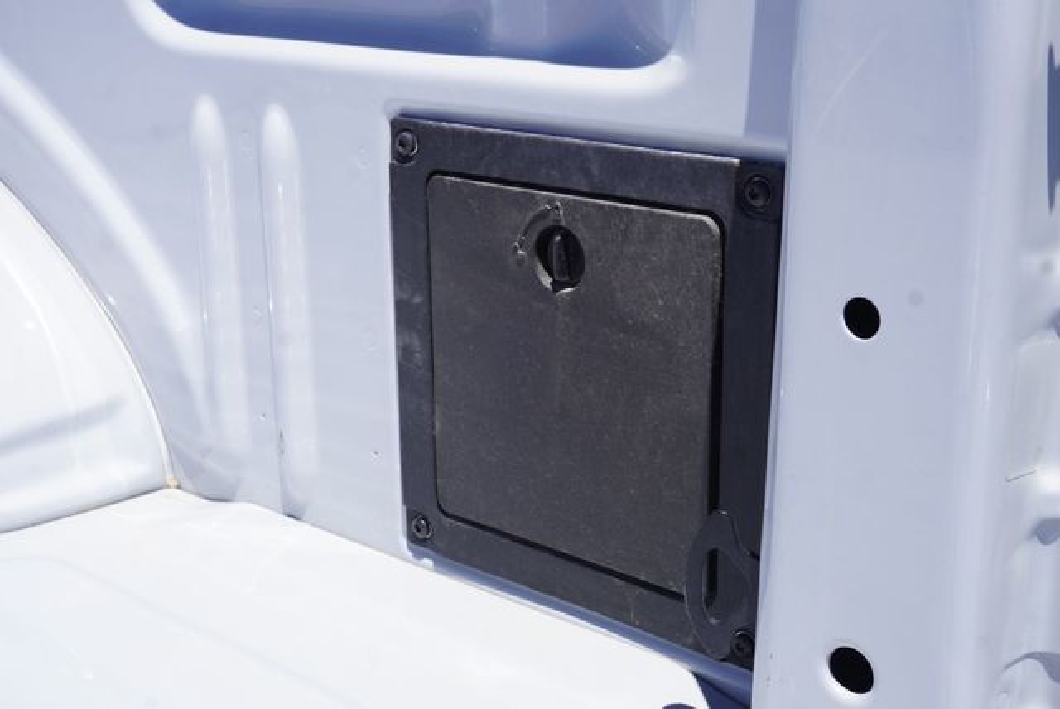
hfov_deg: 39.9
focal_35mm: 50
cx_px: 530
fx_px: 1459
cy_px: 354
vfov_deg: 27.3
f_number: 11
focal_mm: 33
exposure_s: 1/125
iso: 100
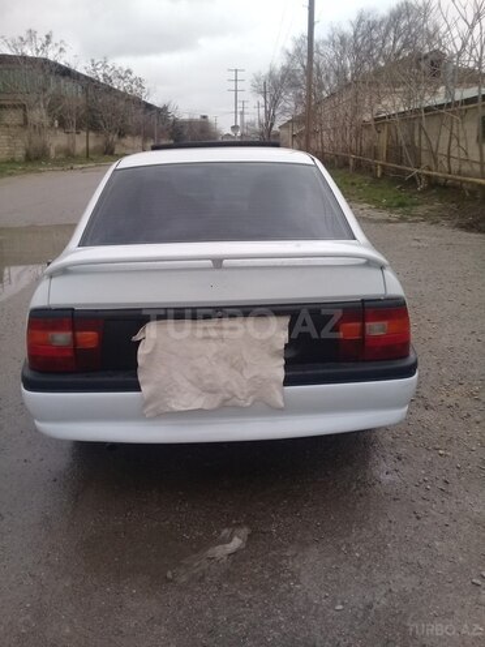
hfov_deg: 45.4
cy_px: 324
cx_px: 242
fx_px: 579
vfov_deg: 58.4
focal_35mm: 31
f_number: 2.2
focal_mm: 3.3
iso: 64
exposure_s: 1/60
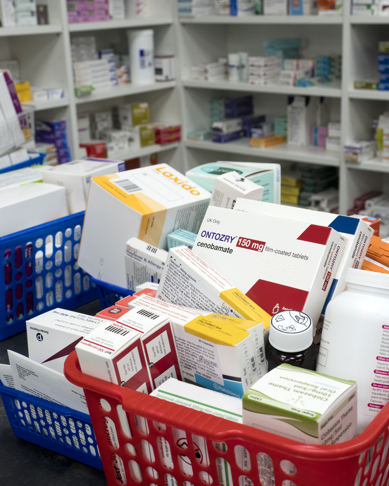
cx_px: 221
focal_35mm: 51
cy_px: 243
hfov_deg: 29.7
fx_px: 734
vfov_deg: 36.7
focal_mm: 19
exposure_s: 1/200
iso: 400
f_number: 4
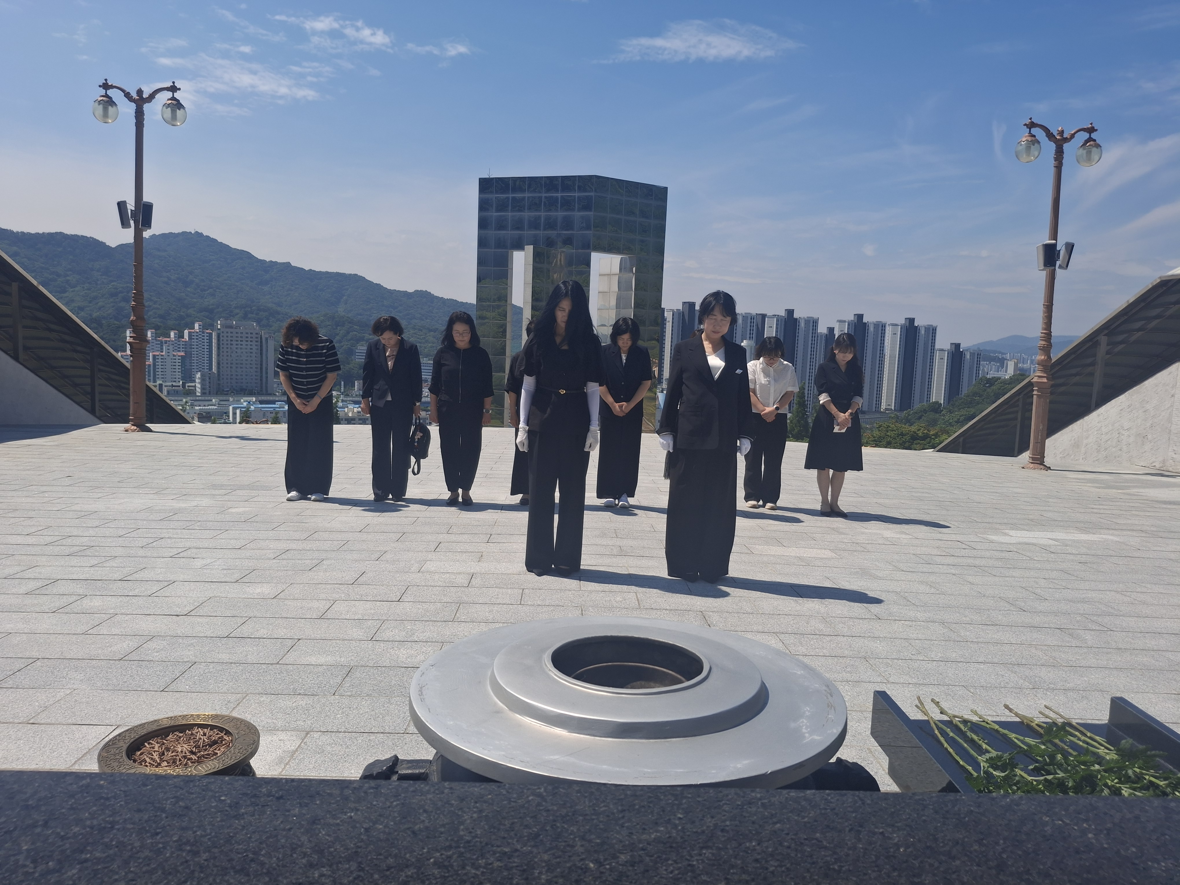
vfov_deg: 54.9
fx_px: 852
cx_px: 590
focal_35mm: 25
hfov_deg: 69.4
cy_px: 442
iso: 32
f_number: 1.8
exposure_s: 1/2778
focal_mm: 4.69
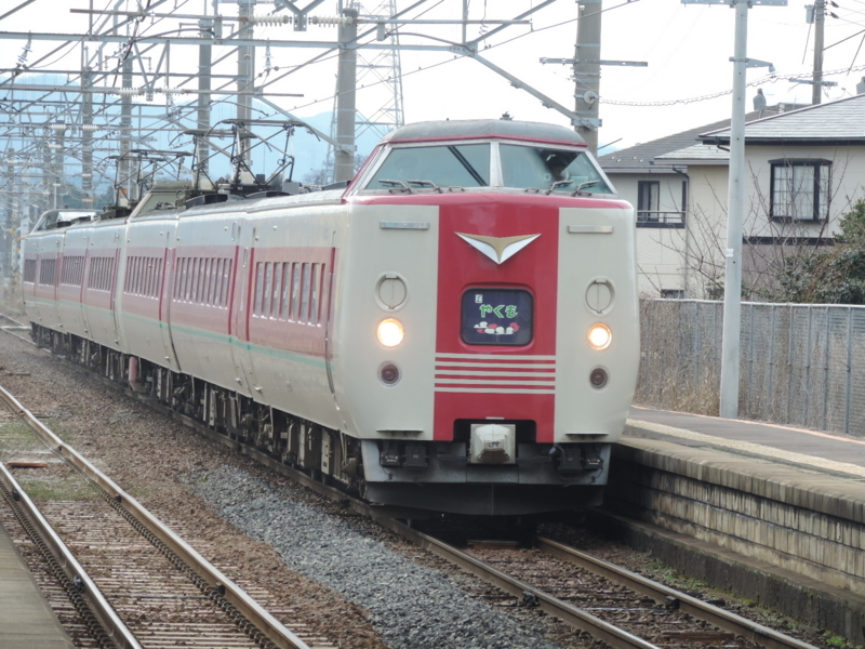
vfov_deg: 4.6
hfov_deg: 6.1
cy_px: 324
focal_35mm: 325
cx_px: 432
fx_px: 8121
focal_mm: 57.9
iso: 125
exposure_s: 1/200
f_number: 4.8
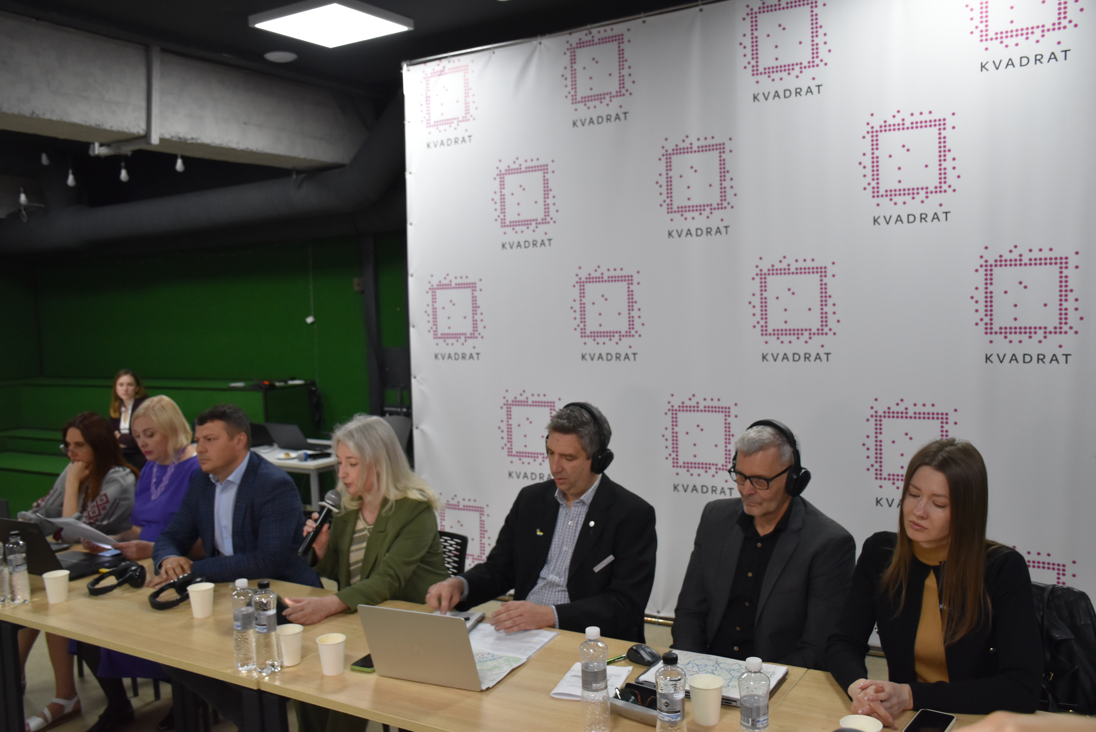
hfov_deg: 57.2
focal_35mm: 33
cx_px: 548
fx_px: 1005
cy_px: 366
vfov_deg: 40.0
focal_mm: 22
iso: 800
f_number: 3.5
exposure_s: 1/60
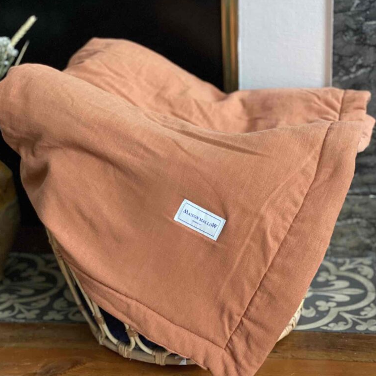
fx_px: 762
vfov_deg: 27.7
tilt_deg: -18.9
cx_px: 187
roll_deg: +3.5
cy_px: 210
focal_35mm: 62
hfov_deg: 27.7
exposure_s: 1/30
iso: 400
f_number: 2
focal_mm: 6
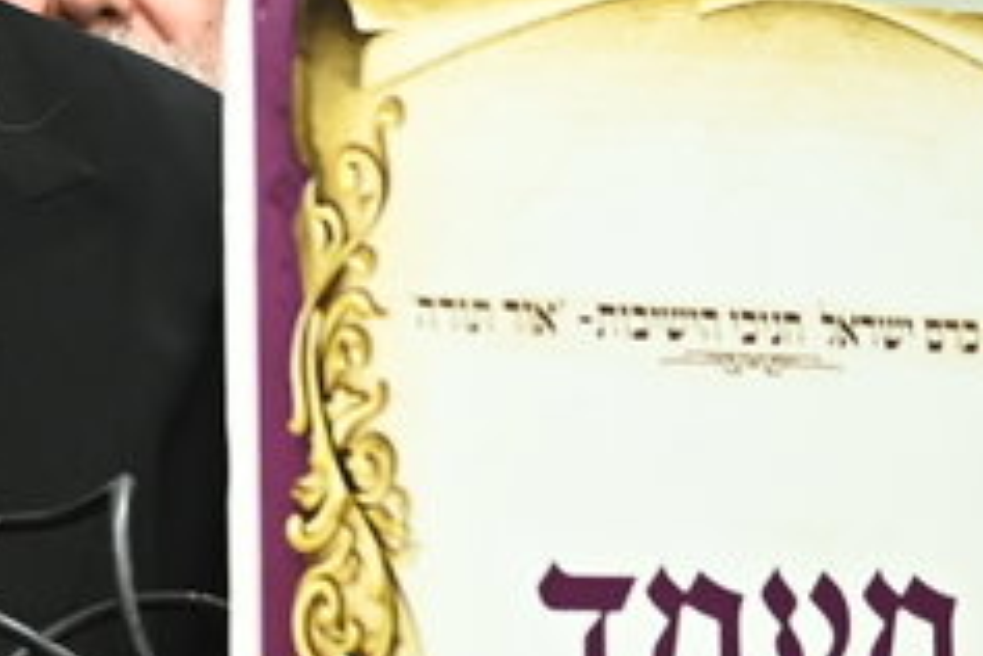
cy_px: -135
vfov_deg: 5.8
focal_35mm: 236
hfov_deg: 7.8
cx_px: -1767
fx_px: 6444
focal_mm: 40
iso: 1600
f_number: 4
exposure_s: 1/200
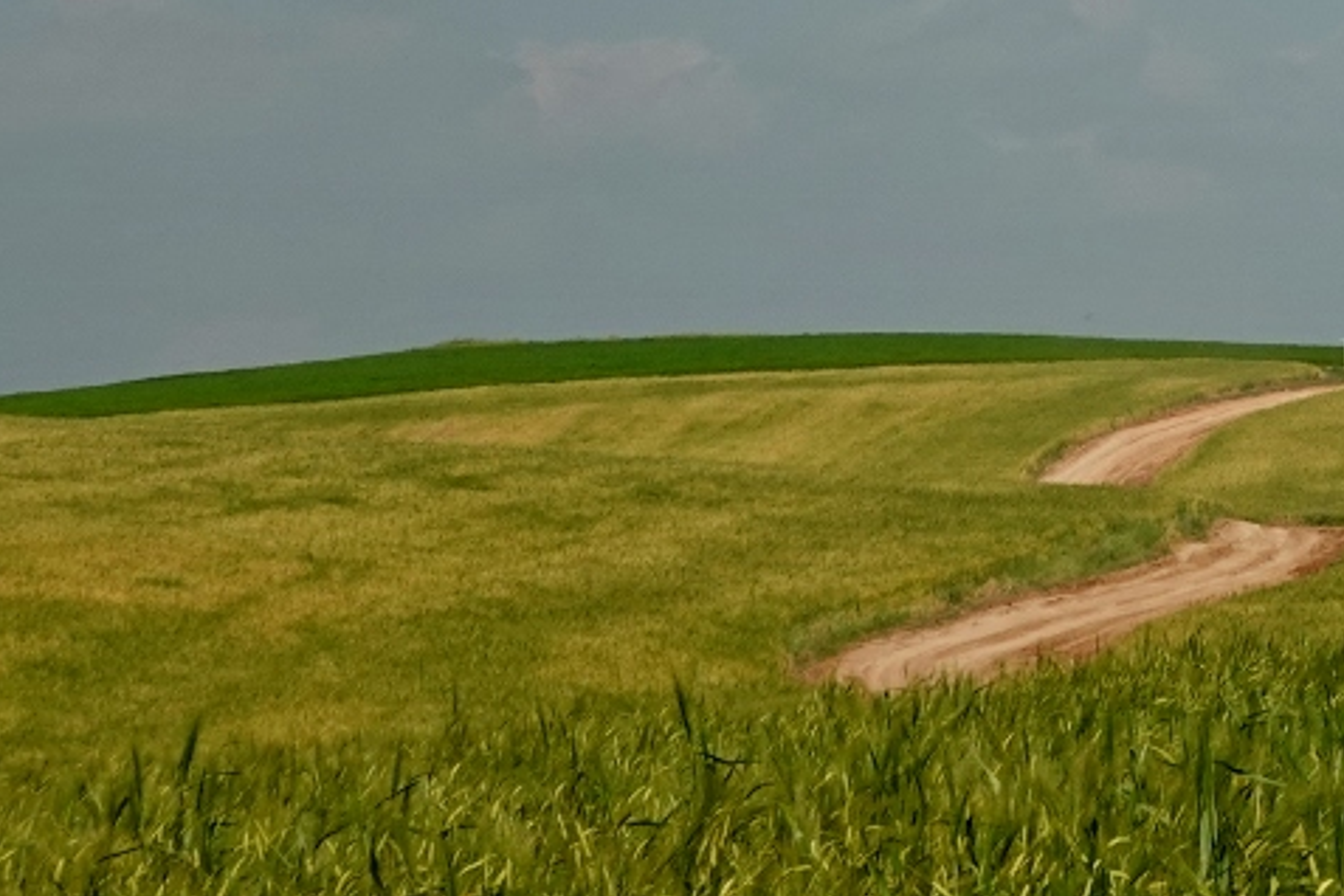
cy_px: -168
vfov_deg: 5.8
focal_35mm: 235
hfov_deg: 8.7
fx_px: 8773
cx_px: 1536
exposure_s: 1/160
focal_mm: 25.61
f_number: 9
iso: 100
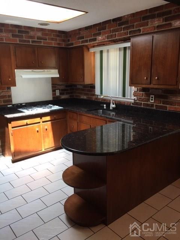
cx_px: 90
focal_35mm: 29
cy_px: 120
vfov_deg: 61.7
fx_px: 201
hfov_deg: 48.2
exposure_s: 1/15
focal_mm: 4.15
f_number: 2.2
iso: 32
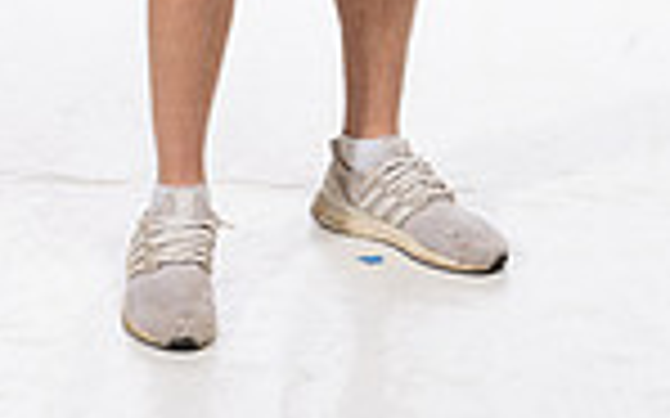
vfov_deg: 8.0
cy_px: -508
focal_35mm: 154
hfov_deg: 13.6
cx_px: 333
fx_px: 2811
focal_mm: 50
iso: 640
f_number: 7.1
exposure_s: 1/250
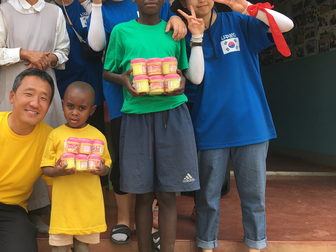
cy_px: 69
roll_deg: -0.2
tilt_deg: +4.6
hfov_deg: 40.7
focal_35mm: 45
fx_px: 437
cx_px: 78
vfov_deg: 31.7
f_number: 2.2
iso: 25
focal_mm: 4.15
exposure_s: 1/432
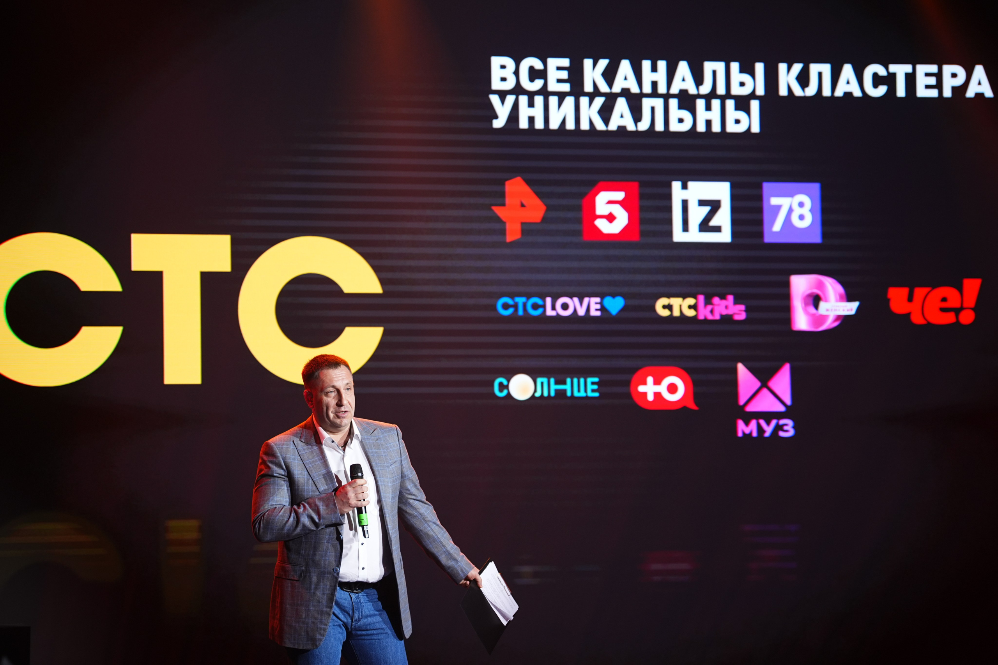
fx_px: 2828
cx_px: 499
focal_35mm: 102
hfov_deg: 20.0
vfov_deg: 13.4
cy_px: 332
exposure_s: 1/200
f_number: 2.8
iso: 640
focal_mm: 102
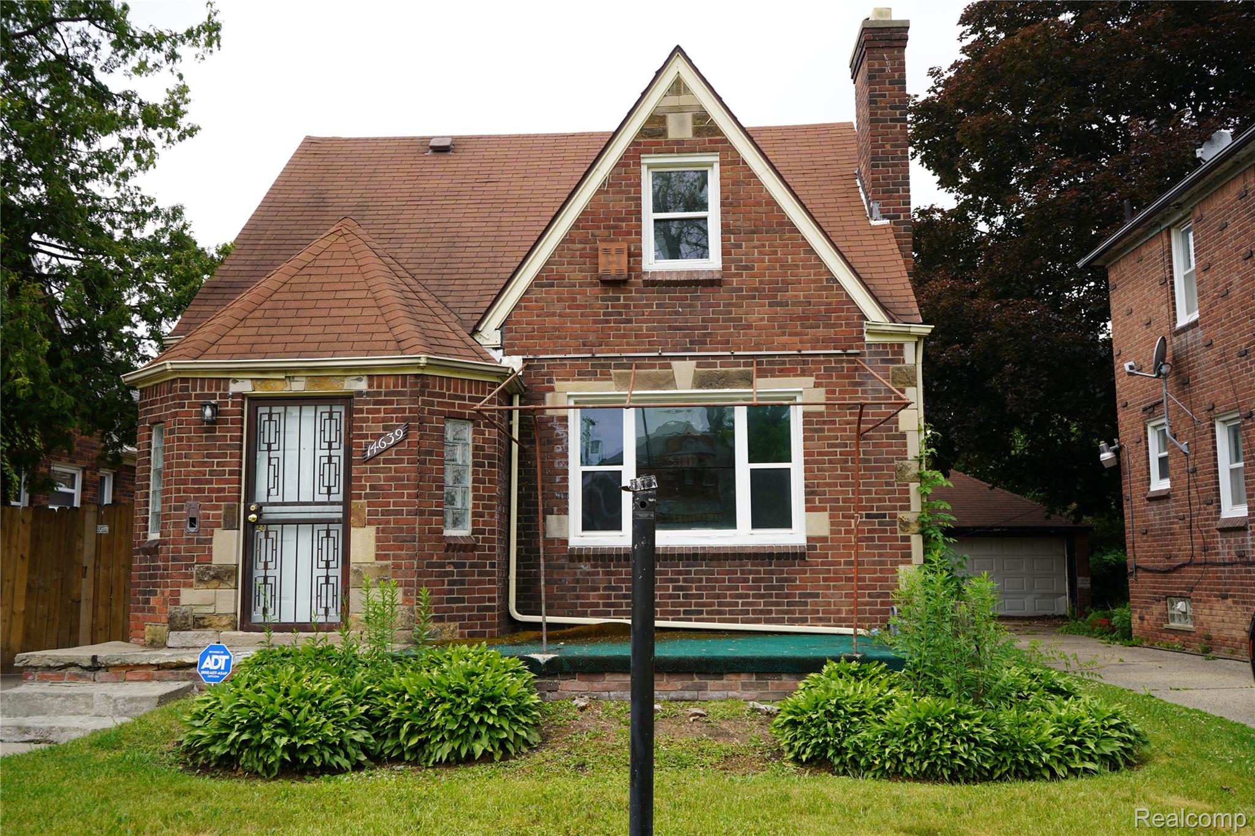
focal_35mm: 32
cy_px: 418
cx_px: 628
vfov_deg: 41.1
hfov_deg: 58.7
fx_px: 1115
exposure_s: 1/100
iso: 100
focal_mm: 32
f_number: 6.3
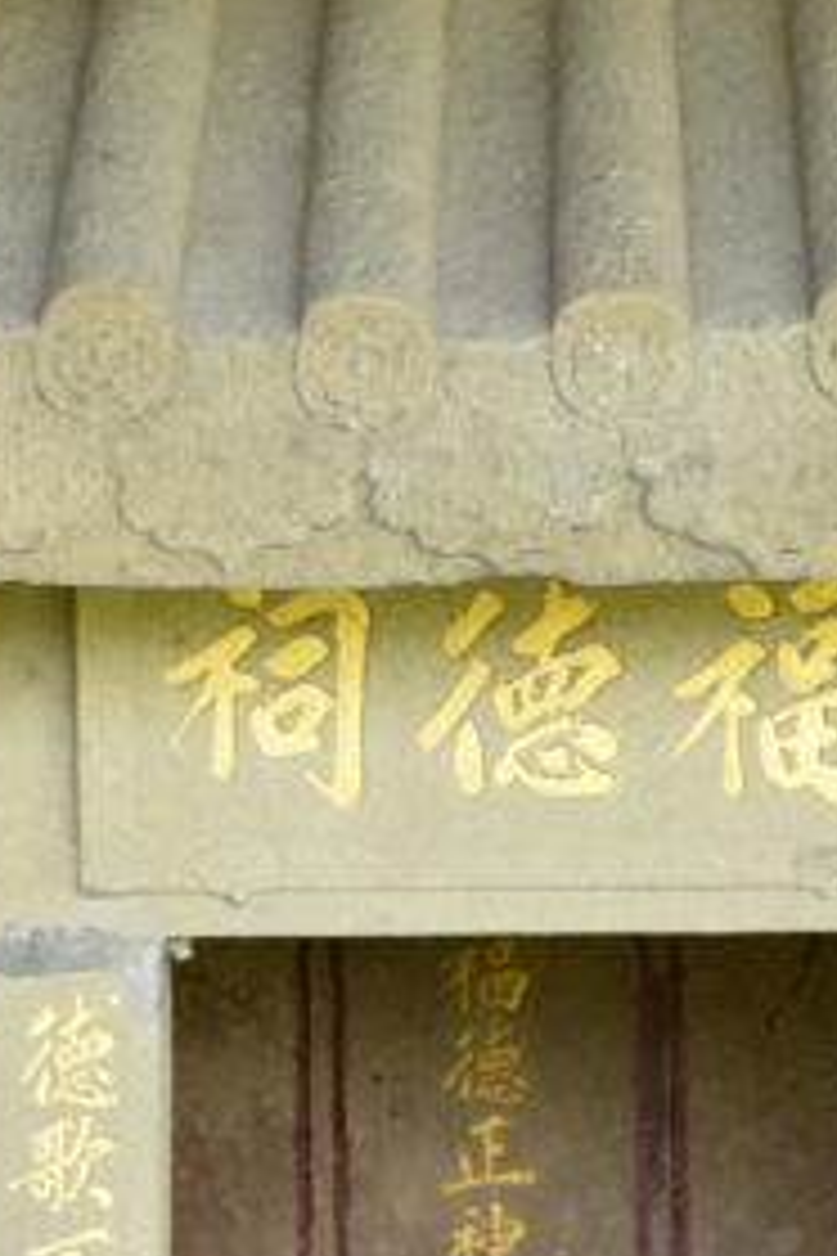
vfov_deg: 12.4
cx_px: 533
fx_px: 5754
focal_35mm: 165
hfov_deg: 8.3
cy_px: 824
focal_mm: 30
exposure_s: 1/100
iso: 400
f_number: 4
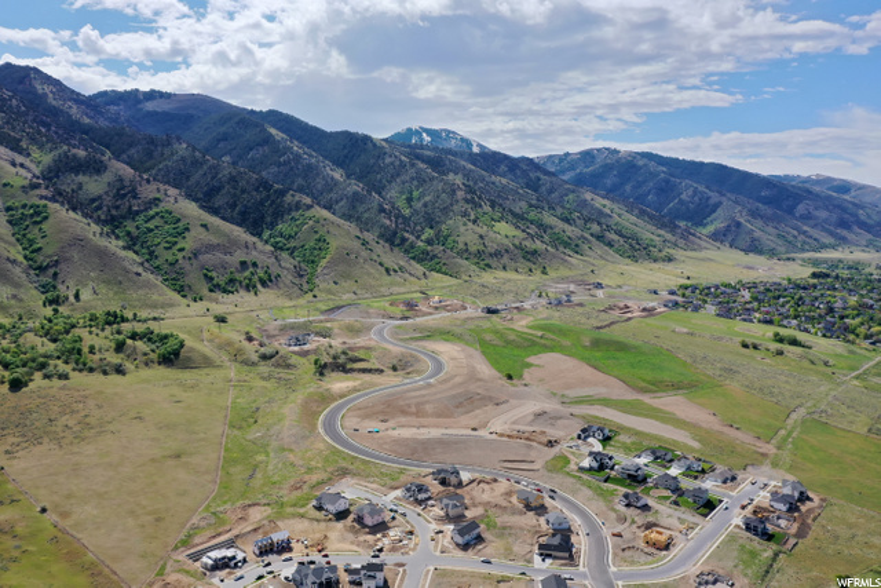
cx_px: 440
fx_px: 685
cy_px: 294
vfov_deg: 46.4
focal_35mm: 28
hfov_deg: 65.5
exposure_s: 1/400
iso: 100
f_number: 5.6
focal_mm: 10.26
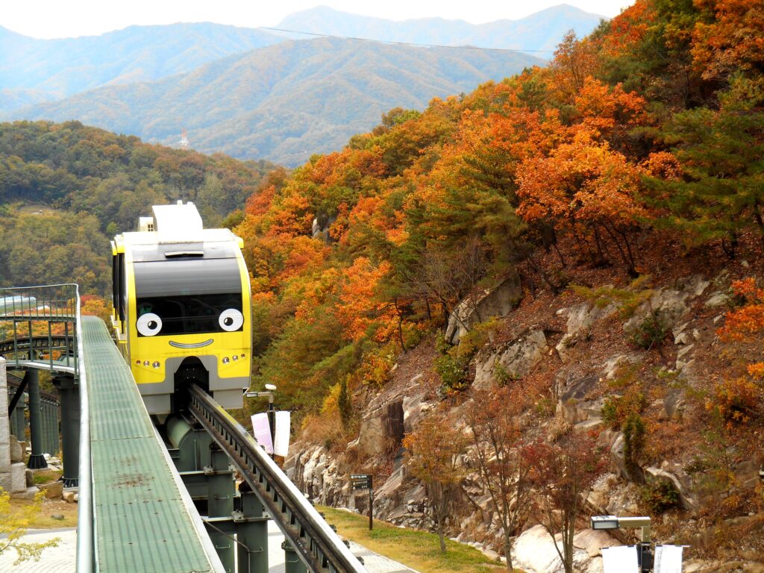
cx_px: 382
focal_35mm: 70
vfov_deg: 21.0
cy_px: 286
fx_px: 1545
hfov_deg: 27.8
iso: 80
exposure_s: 1/80
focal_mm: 12.5
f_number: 4.5
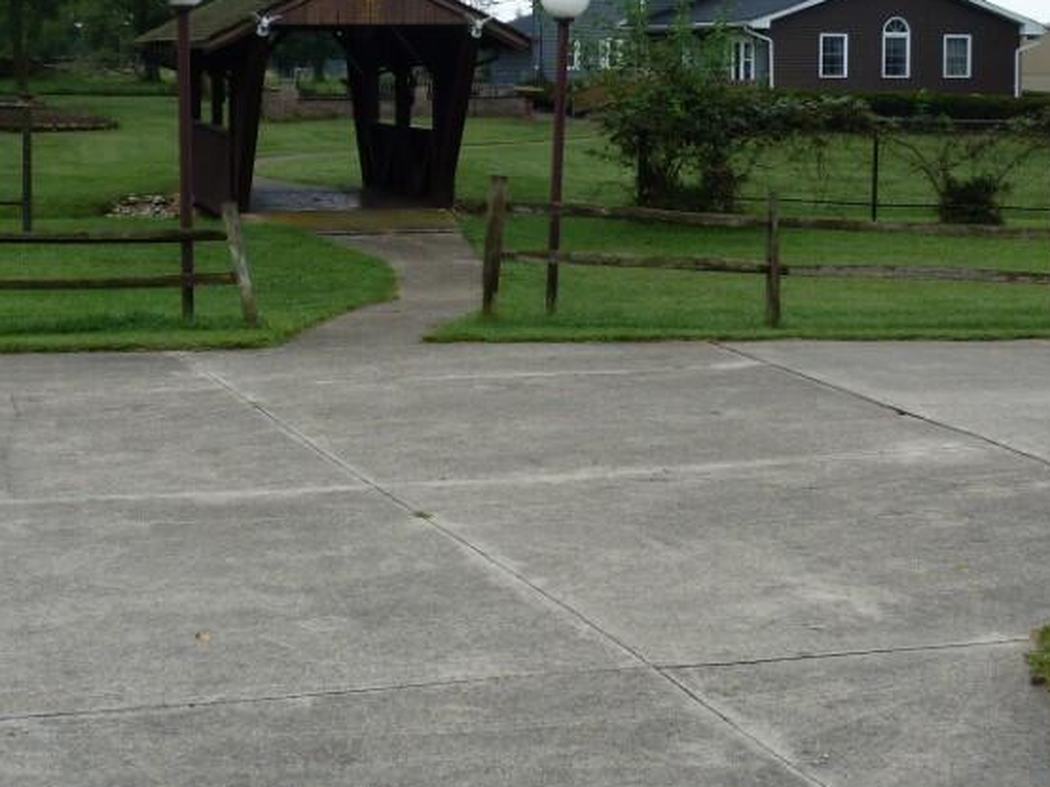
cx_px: 544
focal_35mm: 61
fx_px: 1849
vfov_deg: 23.7
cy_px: 176
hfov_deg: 31.7
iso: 80
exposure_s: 1/160
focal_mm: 5.9
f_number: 4
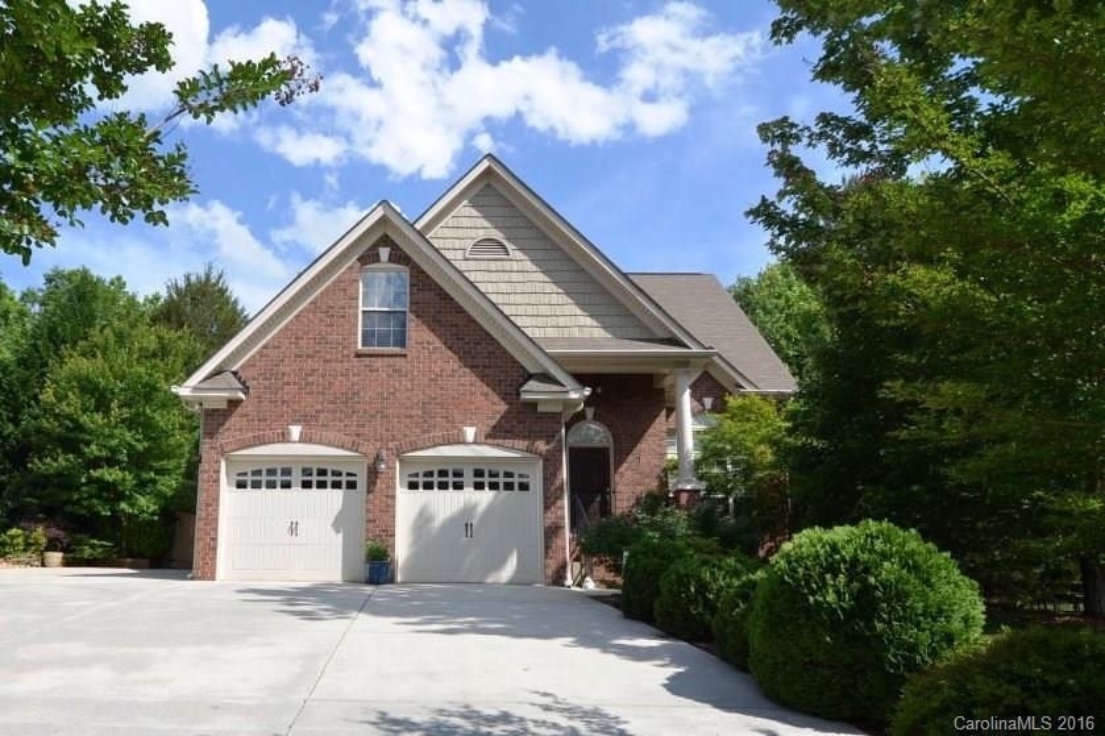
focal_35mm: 20
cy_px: 368
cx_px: 552
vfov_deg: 63.2
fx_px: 598
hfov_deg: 85.4
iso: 160
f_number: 8
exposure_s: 1/250
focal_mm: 13
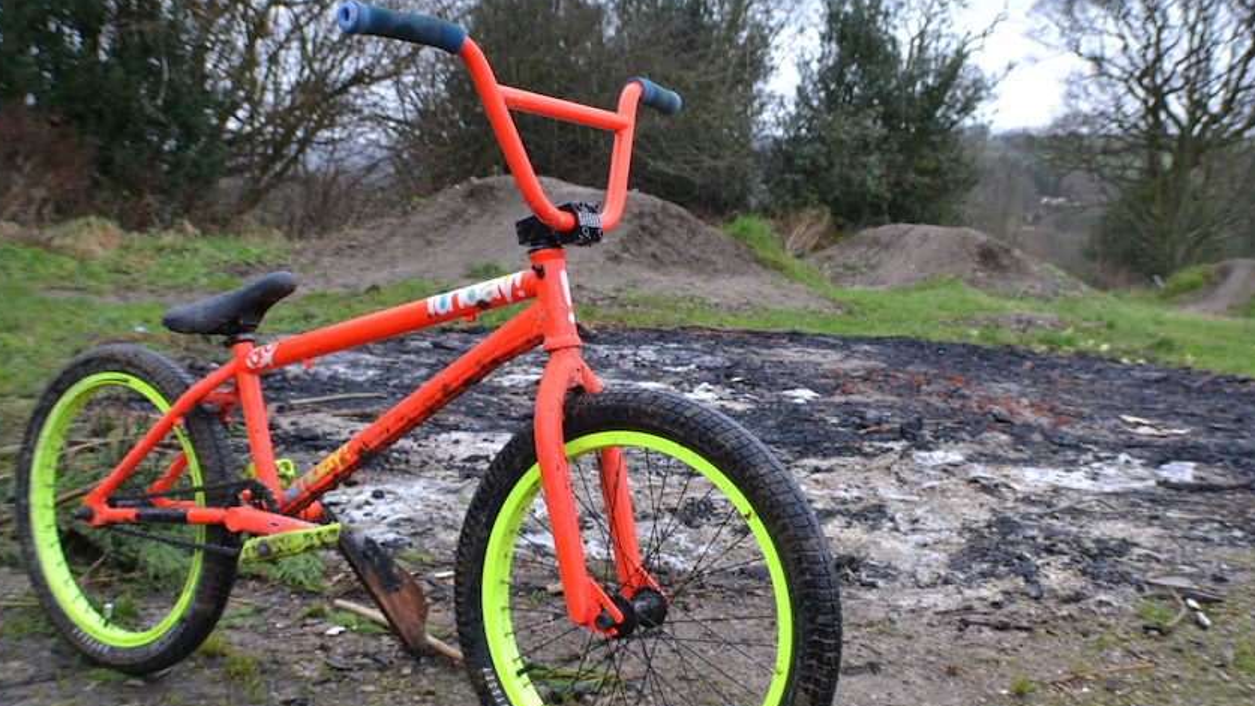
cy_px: 353
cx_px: 627
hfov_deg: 41.3
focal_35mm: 50
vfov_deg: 24.0
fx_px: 1664
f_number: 4.2
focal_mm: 26
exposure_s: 1/60
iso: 400
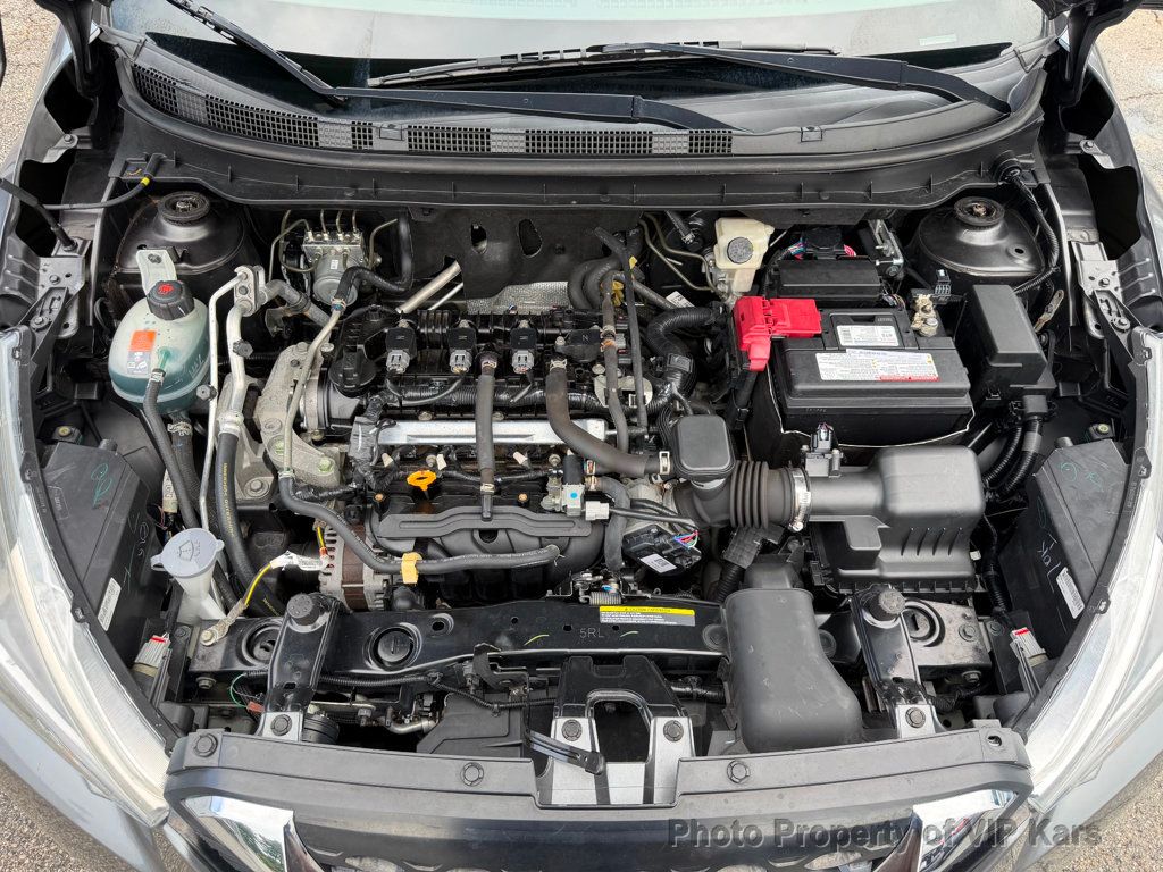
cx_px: 582
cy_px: 436
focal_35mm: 24
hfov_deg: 71.6
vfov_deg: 56.8
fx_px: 806
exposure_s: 1/238
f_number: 1.78
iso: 80
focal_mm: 6.76
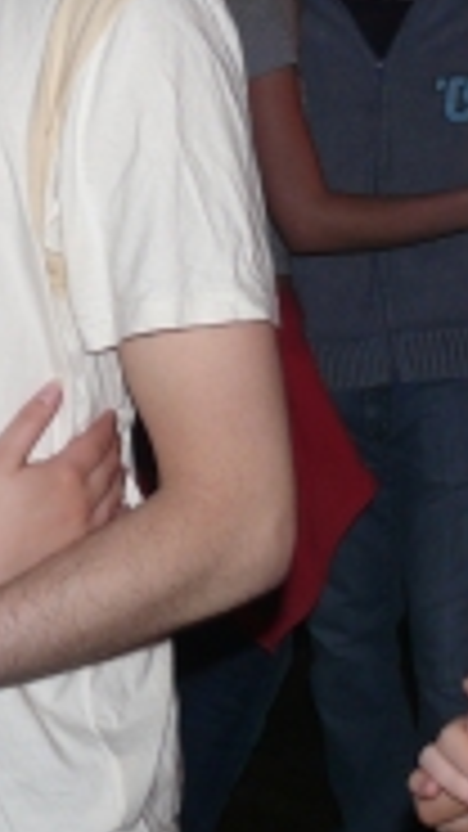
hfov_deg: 11.4
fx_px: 2273
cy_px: 38
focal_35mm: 103
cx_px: -184
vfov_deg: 20.2
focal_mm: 7.4
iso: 100
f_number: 2.8
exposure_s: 1/30
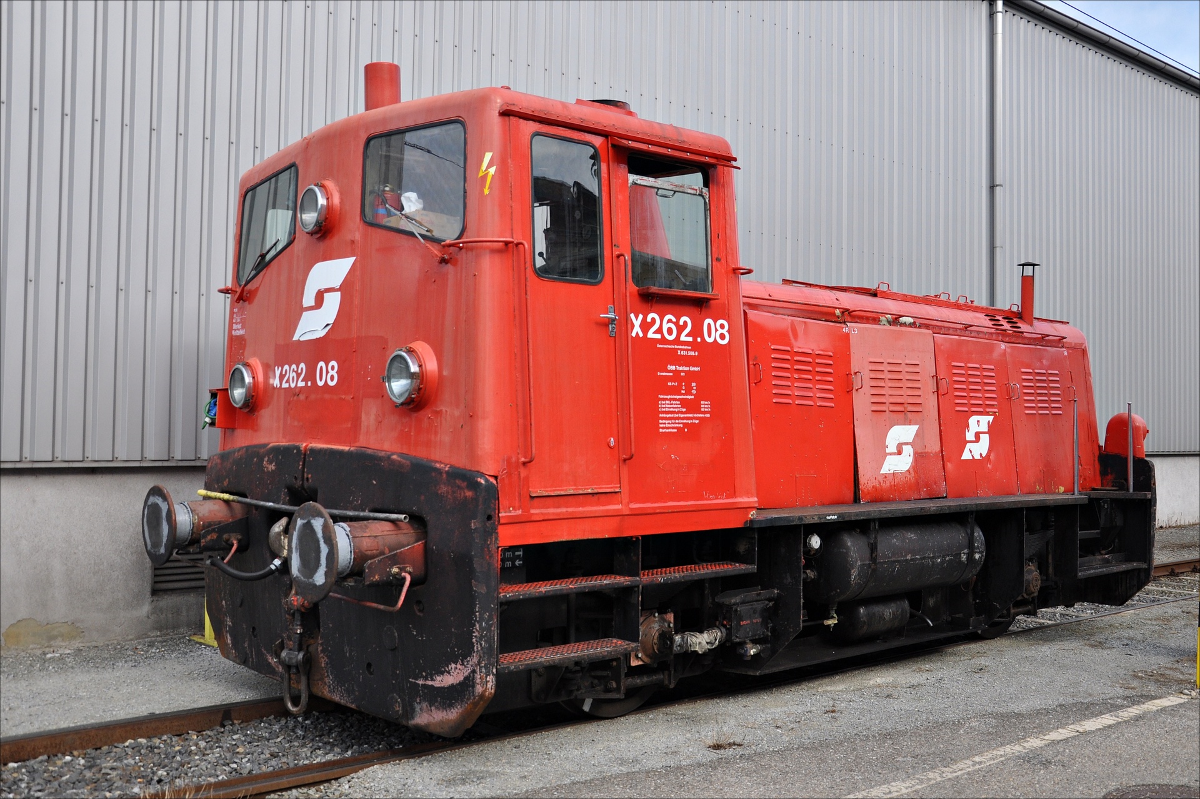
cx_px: 600
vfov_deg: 39.9
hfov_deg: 57.2
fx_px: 1100
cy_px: 400
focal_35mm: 33
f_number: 4.5
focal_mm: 22
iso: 400
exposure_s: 1/1000
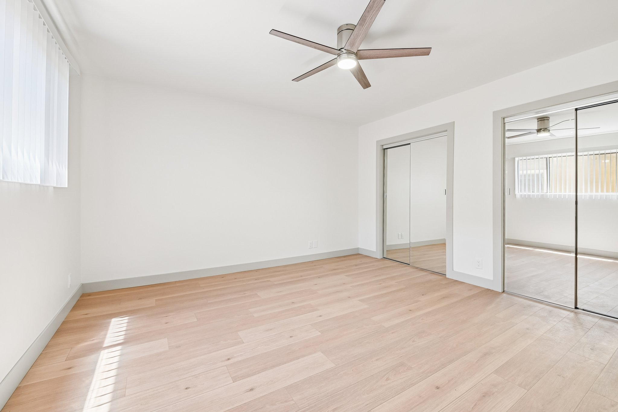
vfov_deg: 81.2
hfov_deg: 104.3
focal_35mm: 14
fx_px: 240
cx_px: 309
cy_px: 206
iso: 250
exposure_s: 1/3.33
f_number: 8
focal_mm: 14
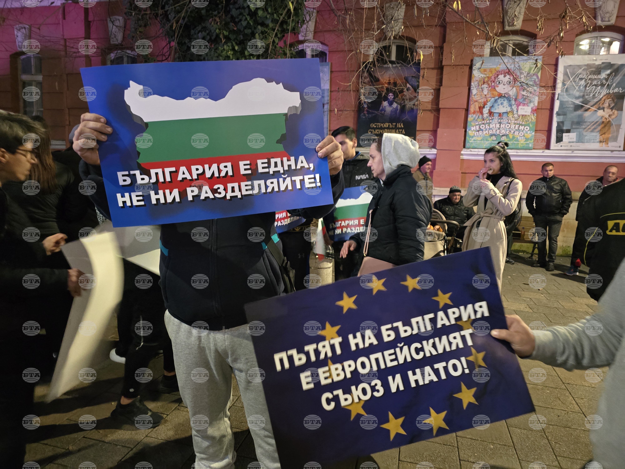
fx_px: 415
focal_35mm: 23
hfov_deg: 73.9
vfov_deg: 58.9
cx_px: 312
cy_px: 234
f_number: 1.7
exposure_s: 1/15
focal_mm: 6.3
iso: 1600
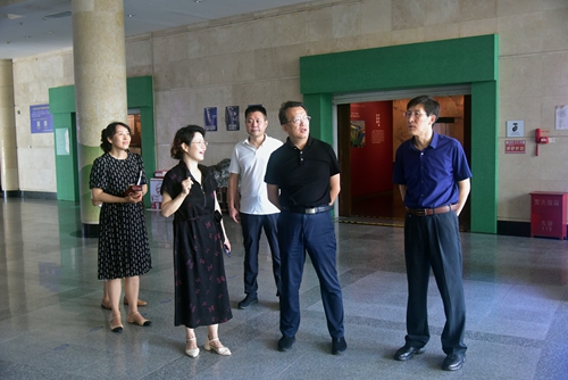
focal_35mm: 38
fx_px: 600
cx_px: 284
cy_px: 190
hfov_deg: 50.7
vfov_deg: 35.1
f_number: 4.5
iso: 2500
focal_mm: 38
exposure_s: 1/80
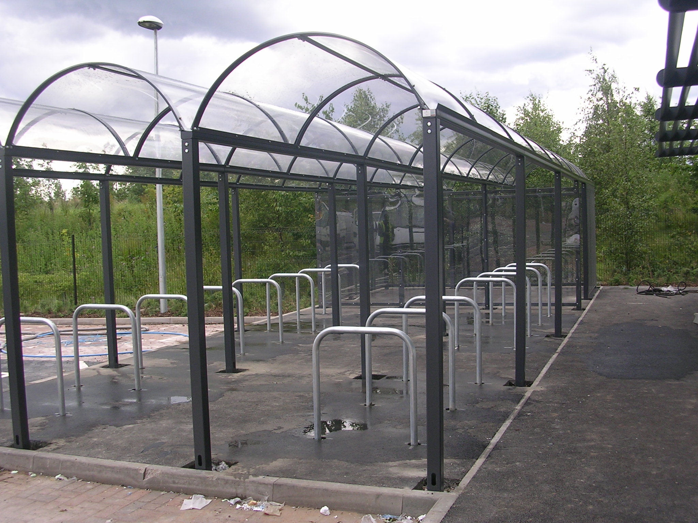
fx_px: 827
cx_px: 349
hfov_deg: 45.8
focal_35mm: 41
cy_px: 262
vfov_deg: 35.1
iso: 50
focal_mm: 6.2
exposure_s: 1/286
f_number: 2.9
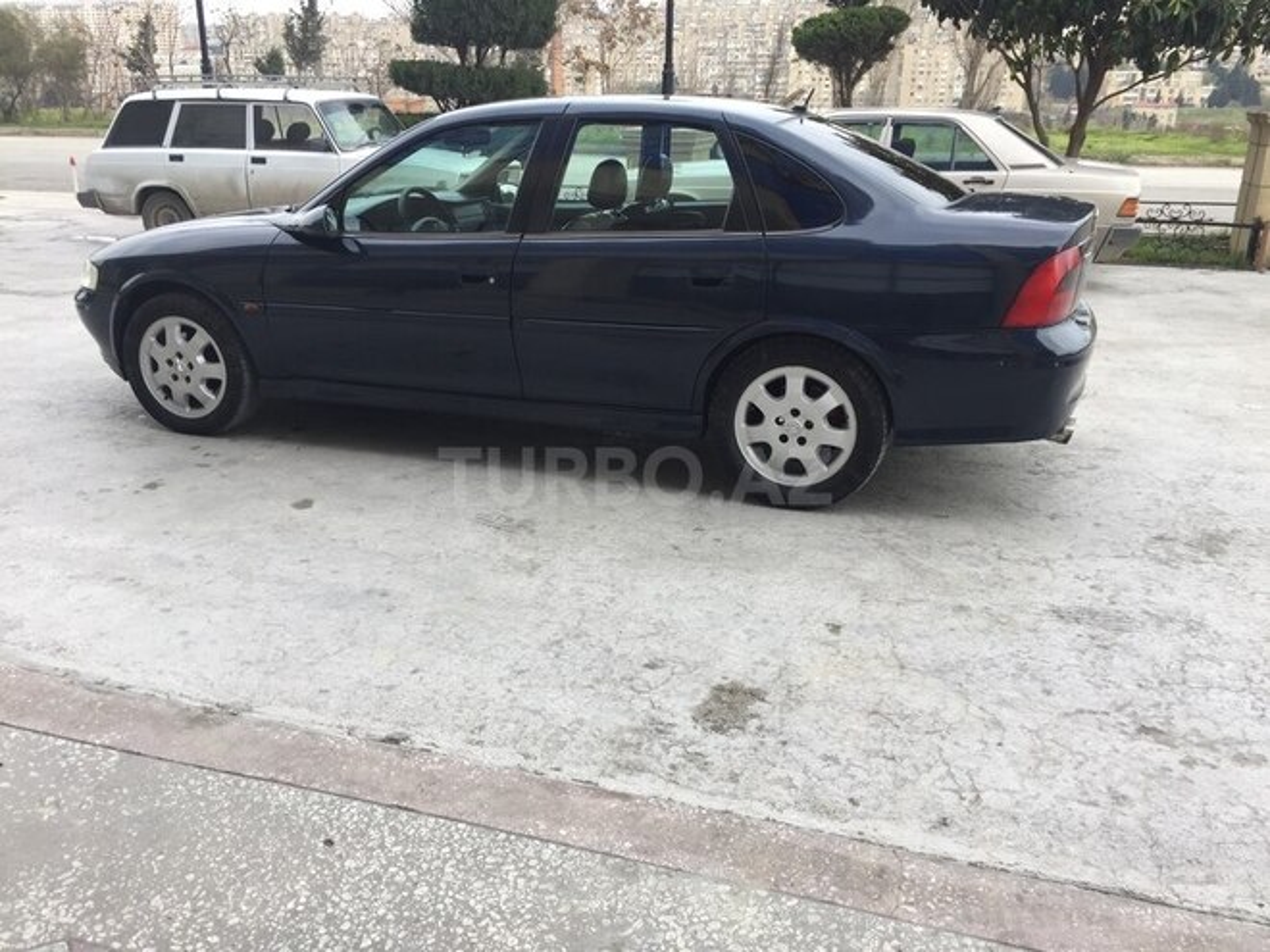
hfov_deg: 61.7
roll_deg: -1.3
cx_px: 635
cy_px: 476
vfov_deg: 48.2
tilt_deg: -20.6
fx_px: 1064
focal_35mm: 29
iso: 32
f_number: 2.2
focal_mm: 4.15
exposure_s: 1/122
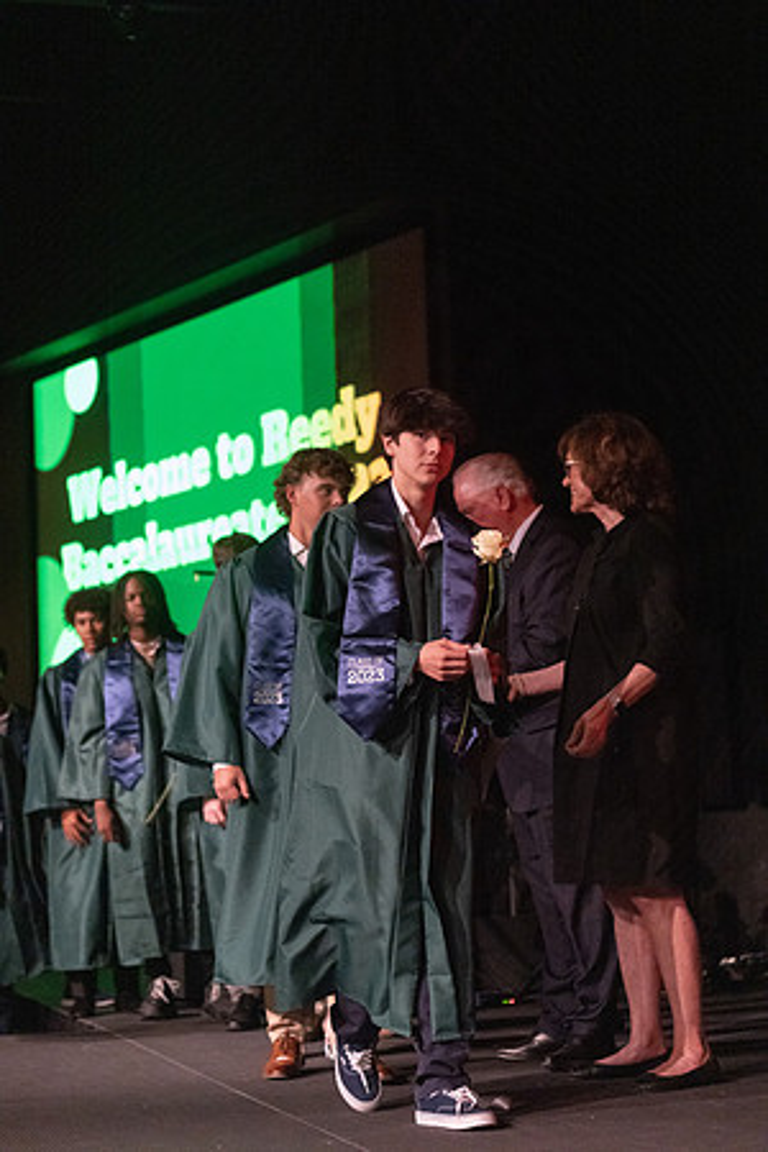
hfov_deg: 19.2
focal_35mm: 71
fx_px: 2272
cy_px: 576
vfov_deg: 28.5
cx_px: 384
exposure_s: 1/1000
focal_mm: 71
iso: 16000
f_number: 2.8
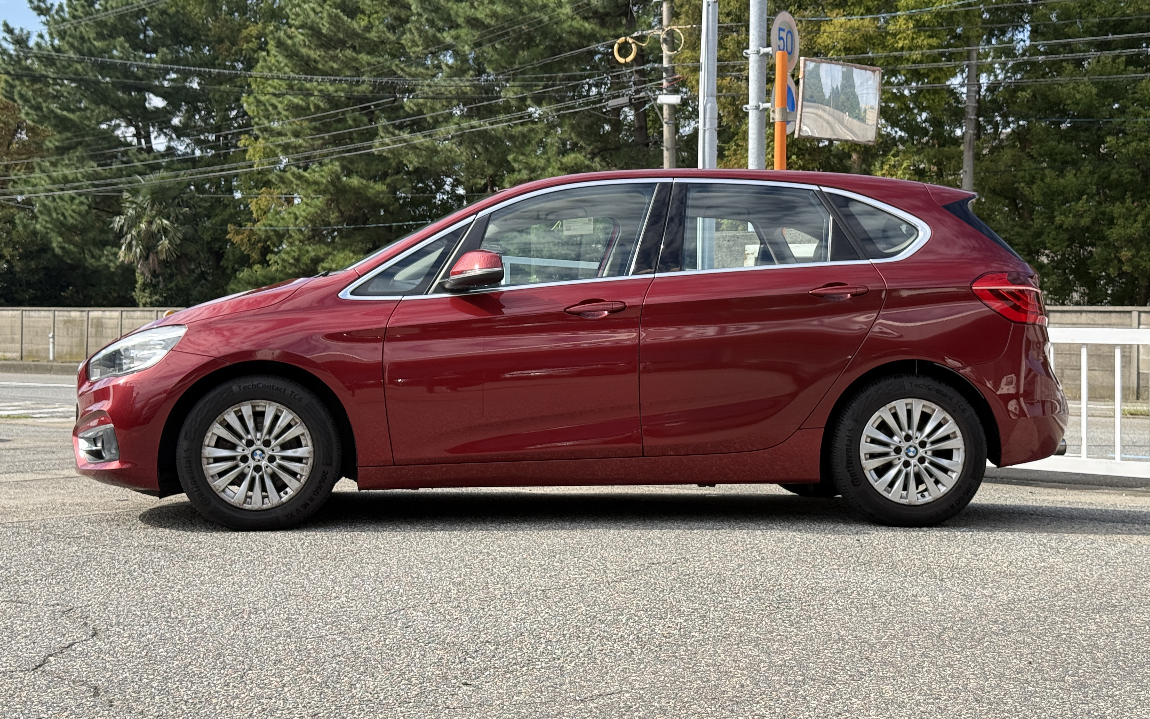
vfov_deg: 25.3
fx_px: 1598
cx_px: 574
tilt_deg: +1.1
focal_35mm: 51
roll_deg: -0.8
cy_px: 307
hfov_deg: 39.6
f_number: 1.78
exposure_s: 1/1608
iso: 64
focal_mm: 6.76
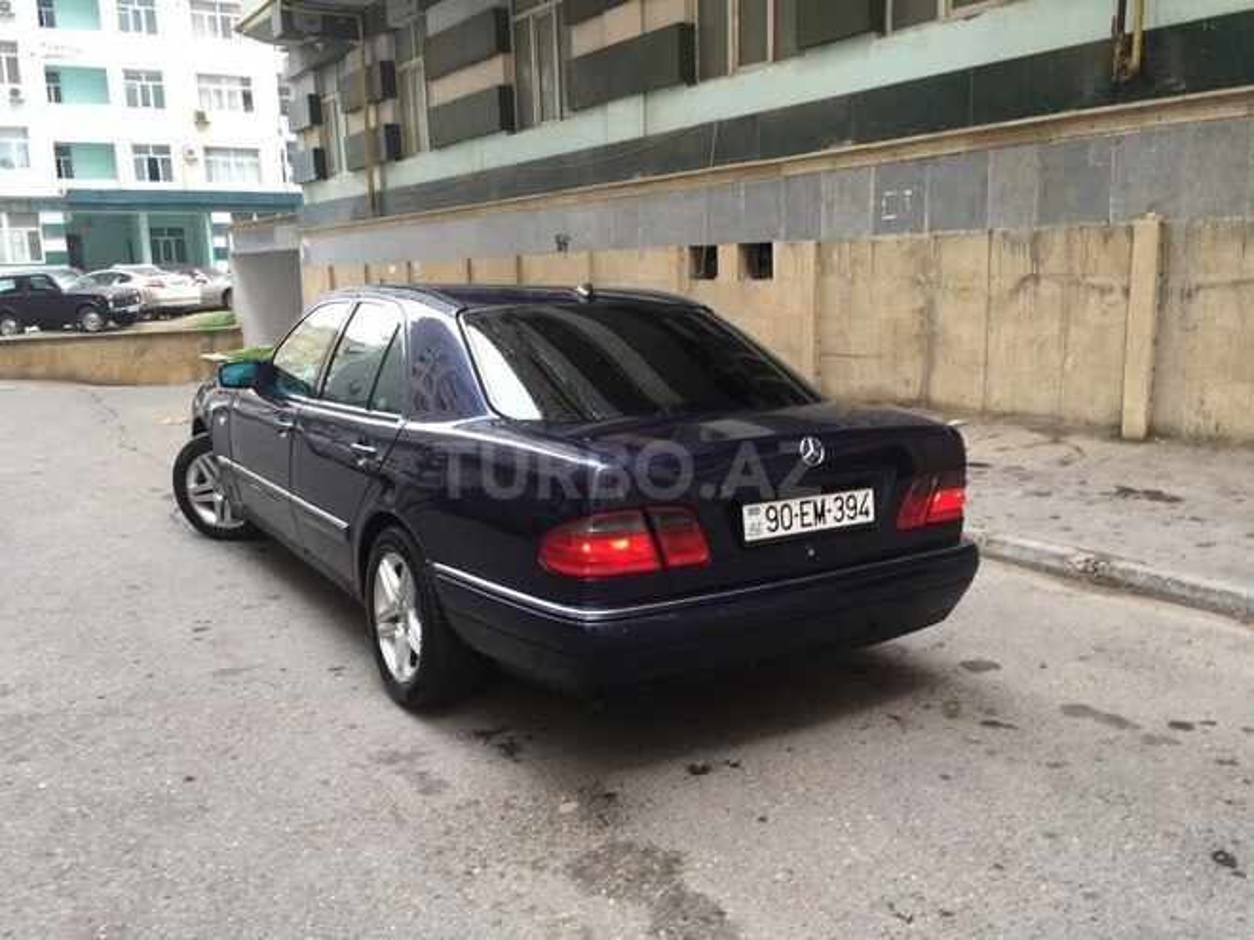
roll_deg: +1.9
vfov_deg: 48.2
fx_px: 1051
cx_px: 627
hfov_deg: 61.7
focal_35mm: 29
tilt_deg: -8.3
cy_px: 470
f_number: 2.2
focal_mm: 4.15
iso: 32
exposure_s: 1/50
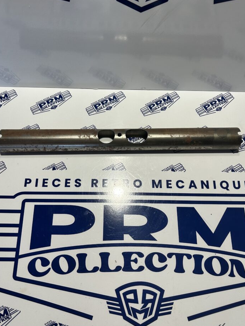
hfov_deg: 48.2
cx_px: 116
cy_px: 152
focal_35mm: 29
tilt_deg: -69.0
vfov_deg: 61.6
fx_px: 274
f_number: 1.5
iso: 50
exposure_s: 1/316
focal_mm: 5.7
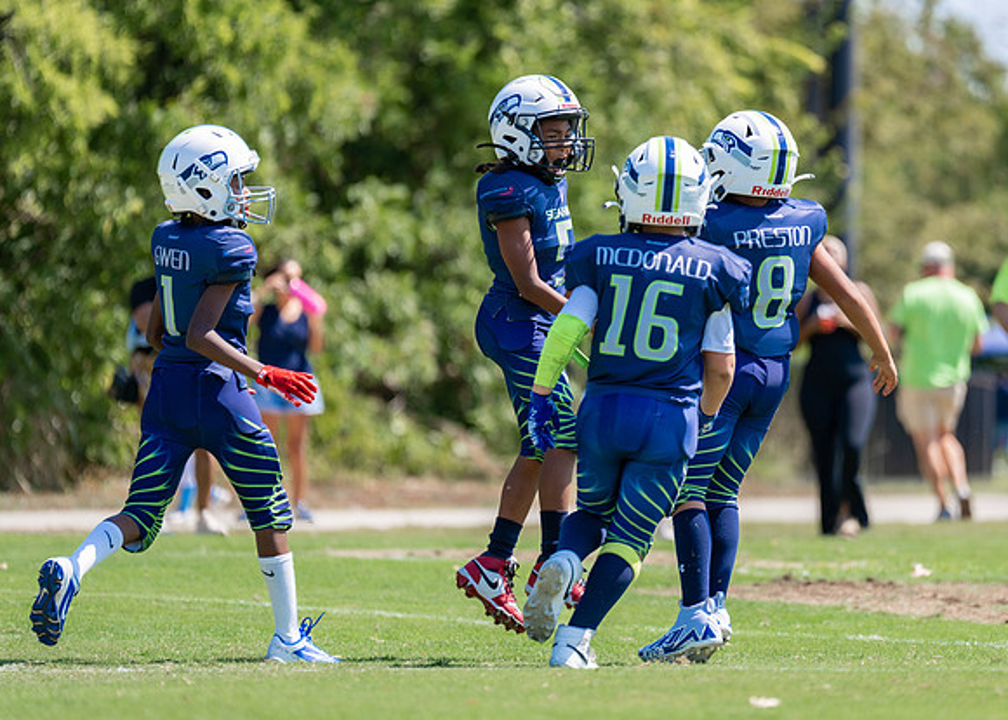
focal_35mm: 274
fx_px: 7841
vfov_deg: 5.3
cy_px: 318
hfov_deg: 7.4
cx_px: 625
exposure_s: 1/1250
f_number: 2.8
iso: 100
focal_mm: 200
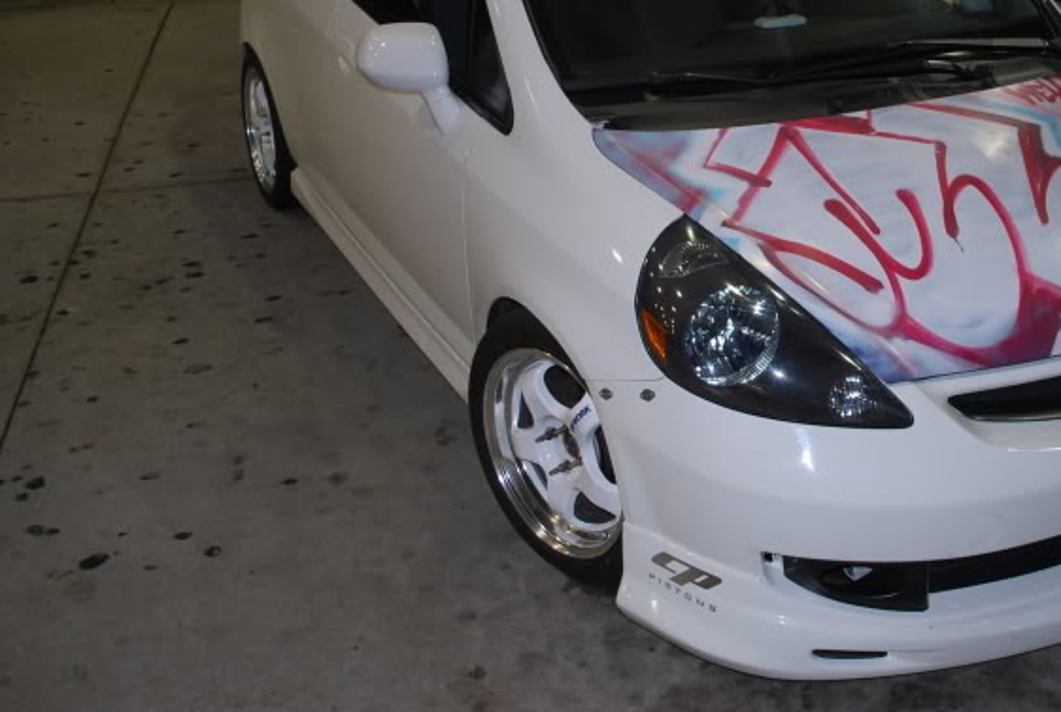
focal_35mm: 47
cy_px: 231
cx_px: 751
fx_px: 1388
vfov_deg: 28.6
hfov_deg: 41.0
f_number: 4
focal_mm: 22
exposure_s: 1/60
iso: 200
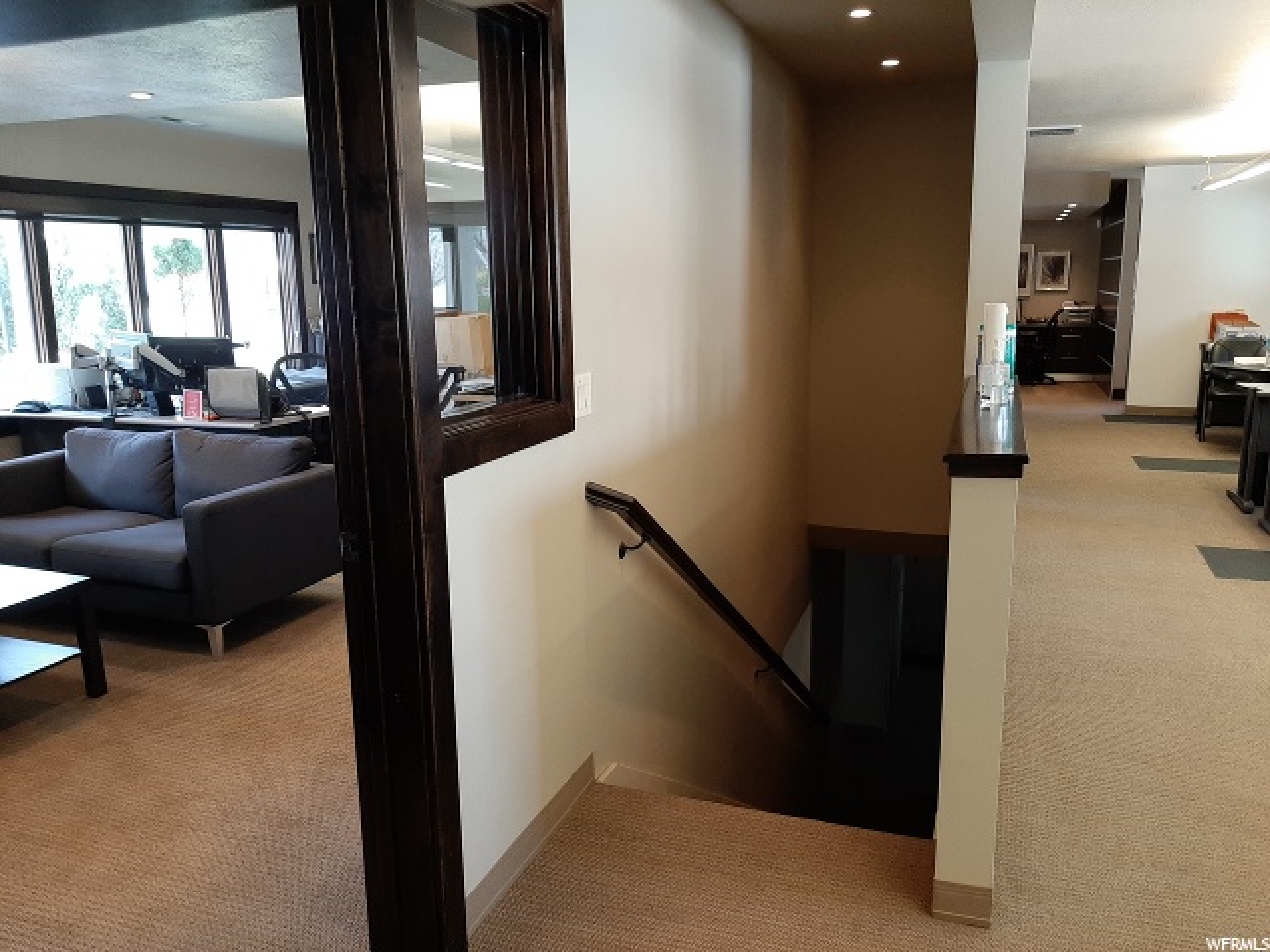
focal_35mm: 26
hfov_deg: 67.3
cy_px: 476
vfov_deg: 53.1
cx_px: 635
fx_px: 954
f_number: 1.7
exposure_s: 1/60
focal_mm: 3.93
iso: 100
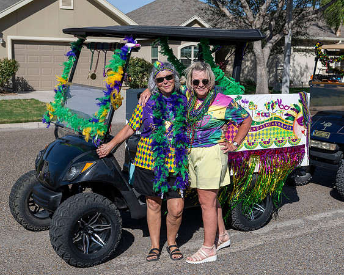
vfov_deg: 29.1
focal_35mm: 52
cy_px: 131
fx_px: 530
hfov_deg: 36.0
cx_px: 167
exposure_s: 1/640
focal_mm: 42
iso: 110
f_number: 6.3
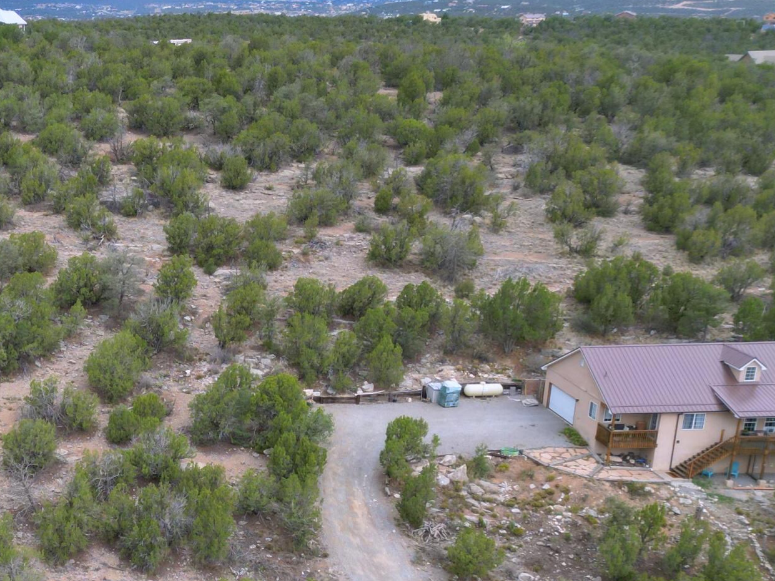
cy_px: 481
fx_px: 1299
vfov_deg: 24.7
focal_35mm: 58
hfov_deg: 30.8
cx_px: 1
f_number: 1.7
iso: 130
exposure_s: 1/1600
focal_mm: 6.72
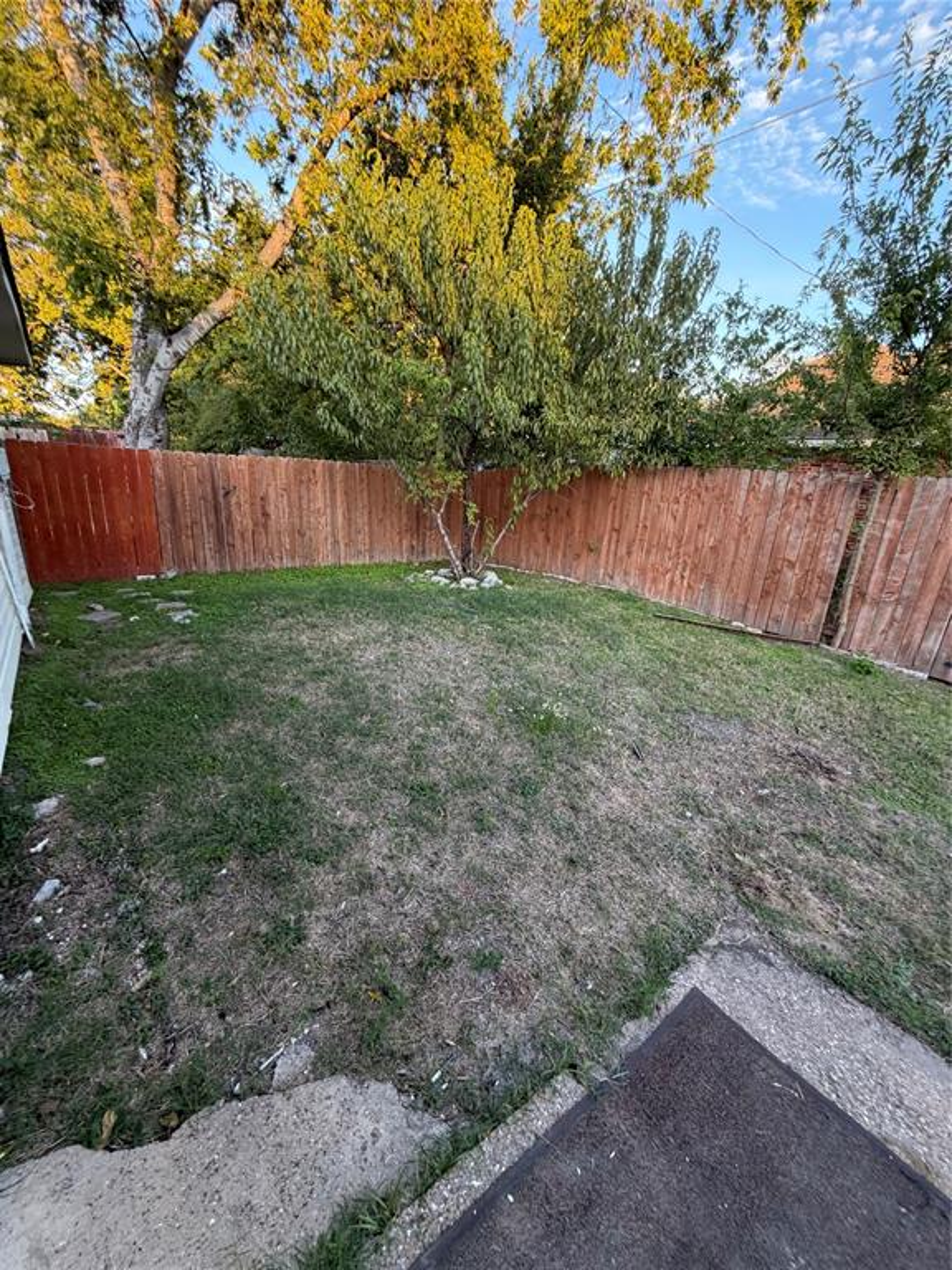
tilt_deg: -19.9
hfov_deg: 85.7
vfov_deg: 102.1
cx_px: 476
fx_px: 513
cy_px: 635
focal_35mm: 14
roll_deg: -3.8
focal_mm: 2.22
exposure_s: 1/121
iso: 100
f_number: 2.2
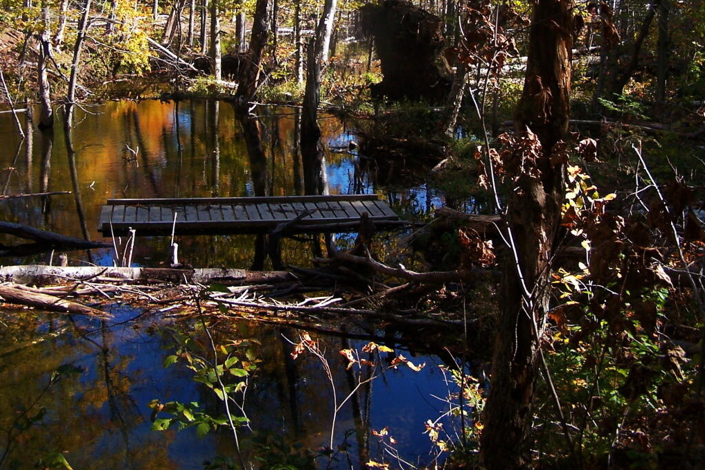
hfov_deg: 37.5
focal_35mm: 53
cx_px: 353
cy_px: 52
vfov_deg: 24.8
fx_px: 1038
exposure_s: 1/500
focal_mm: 6.3
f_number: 2.8
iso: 80
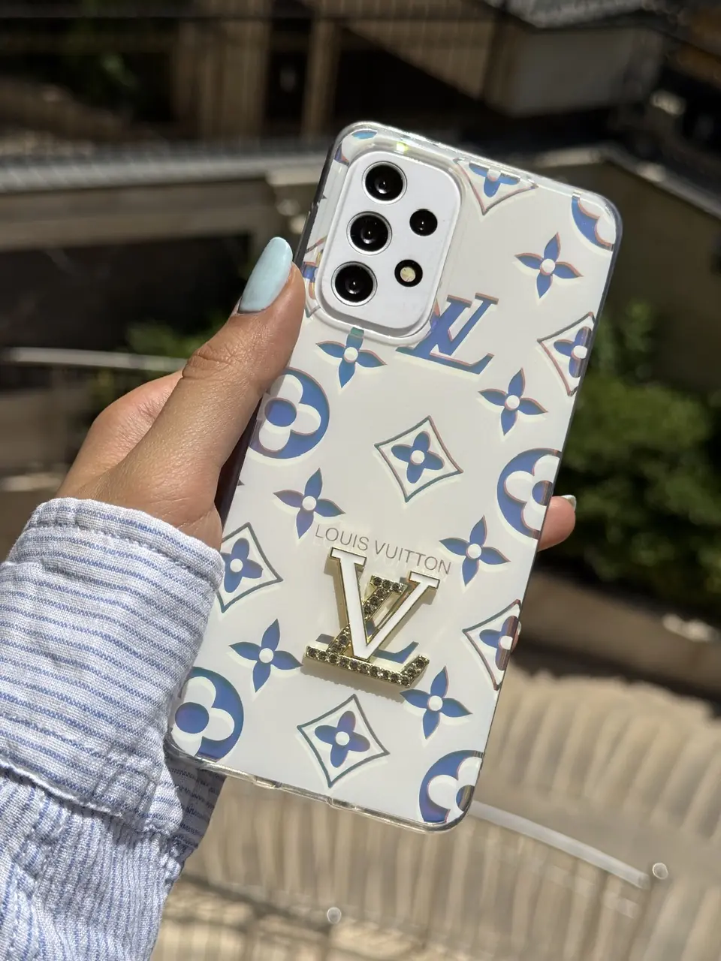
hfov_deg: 30.3
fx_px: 1333
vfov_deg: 39.7
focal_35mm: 48
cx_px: 360
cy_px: 480
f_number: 1.78
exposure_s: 1/11364
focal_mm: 6.76
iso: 64
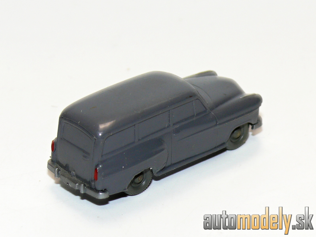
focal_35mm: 157
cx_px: 158
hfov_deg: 12.6
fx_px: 1433
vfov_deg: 9.5
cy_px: 118
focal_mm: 18.6
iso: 100
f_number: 4
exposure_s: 1/30
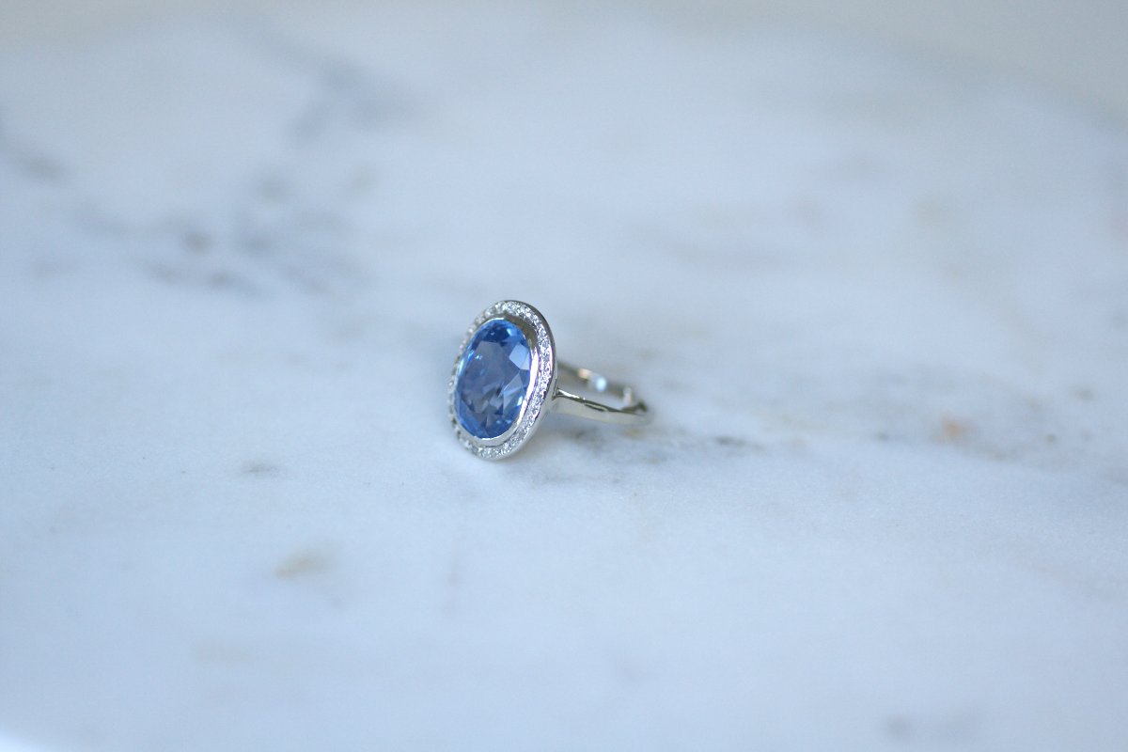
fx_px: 3290
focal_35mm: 105
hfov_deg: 19.5
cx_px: 564
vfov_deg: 13.0
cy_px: 376
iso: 500
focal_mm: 70
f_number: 2.8
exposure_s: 1/125
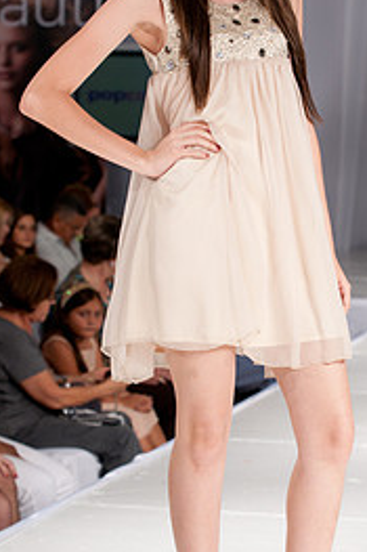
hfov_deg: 11.4
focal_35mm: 120
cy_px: 260
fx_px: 1837
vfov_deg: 17.1
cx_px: 256
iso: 200
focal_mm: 70
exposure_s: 1/125
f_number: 5
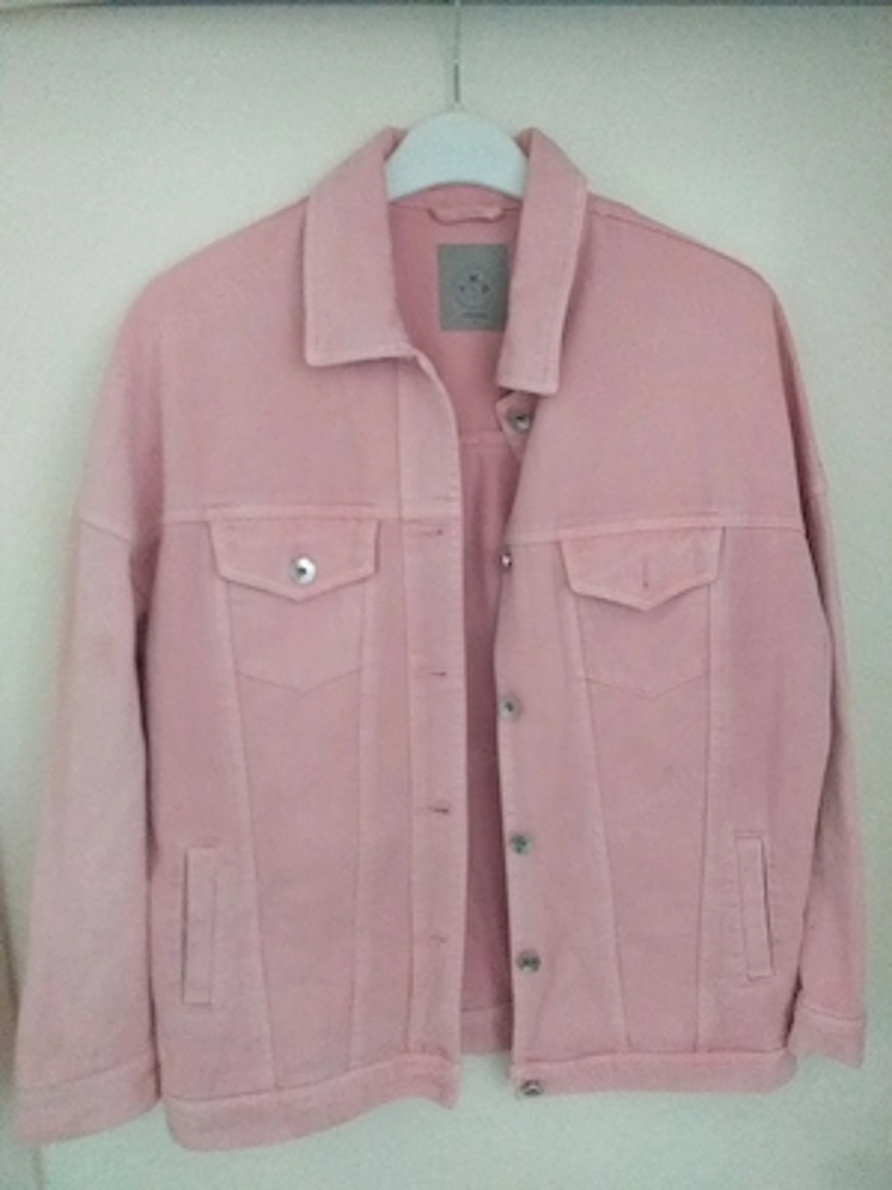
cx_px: 446
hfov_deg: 53.1
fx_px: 893
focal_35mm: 26
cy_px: 595
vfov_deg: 67.3
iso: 640
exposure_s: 1/17
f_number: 1.9
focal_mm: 3.6
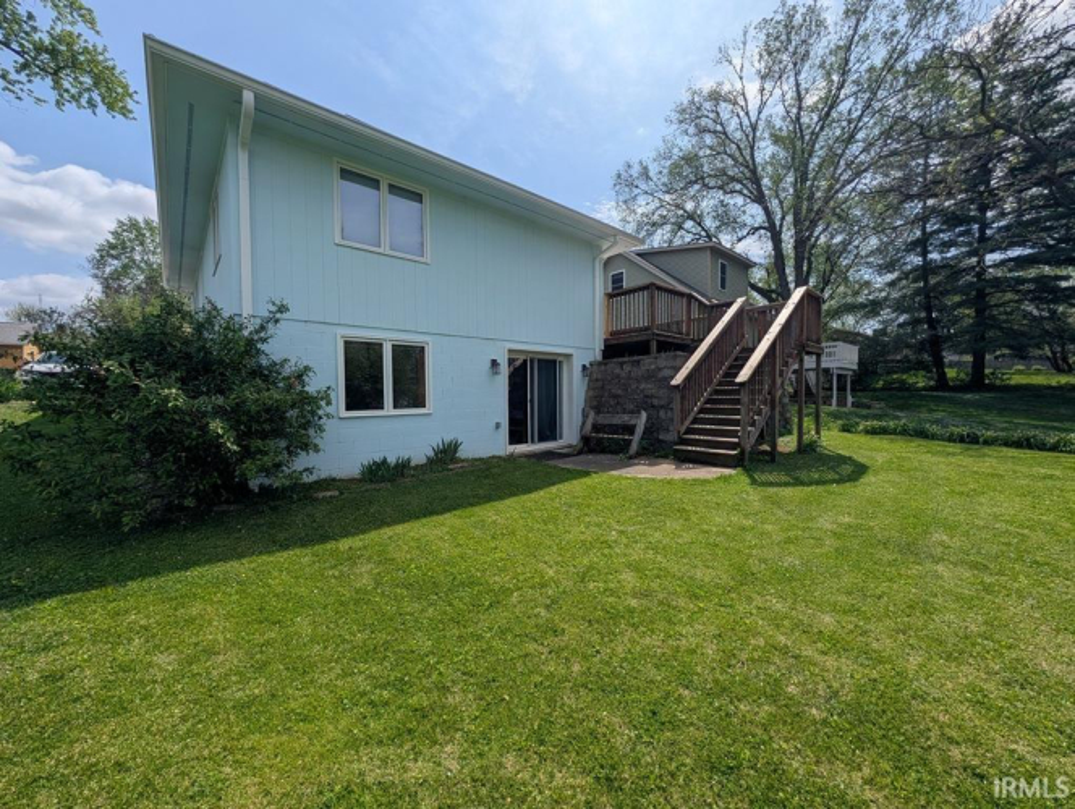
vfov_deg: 94.6
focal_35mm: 12
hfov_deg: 110.5
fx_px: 373
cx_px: 538
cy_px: 404
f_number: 1.7
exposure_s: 1/5848
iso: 51
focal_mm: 2.02
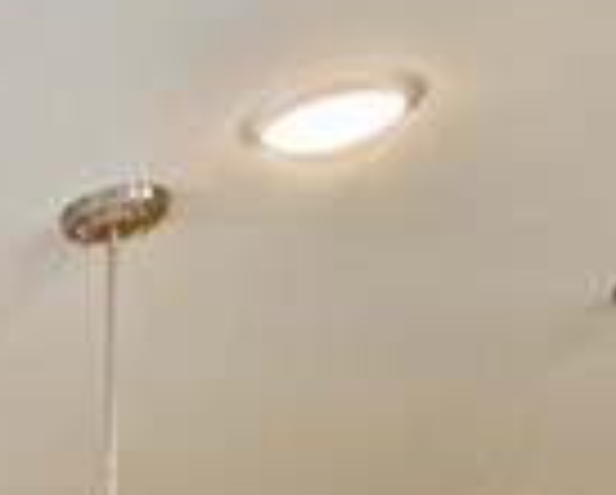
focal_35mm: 105
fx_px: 1917
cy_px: 1195
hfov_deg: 12.8
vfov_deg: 11.9
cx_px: -962
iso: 320
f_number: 4
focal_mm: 10
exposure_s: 1/60
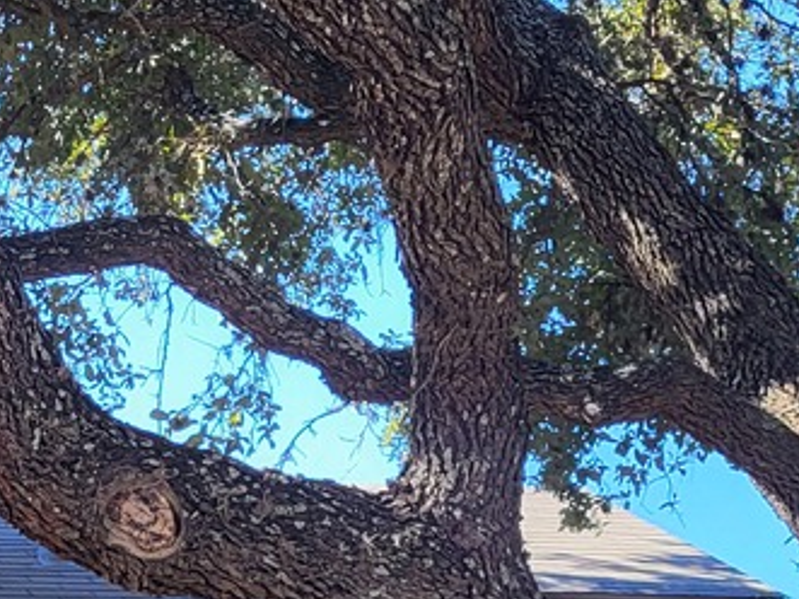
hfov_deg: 16.5
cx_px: -237
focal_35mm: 113
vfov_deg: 12.8
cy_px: 722
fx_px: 2607
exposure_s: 1/426
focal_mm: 5.4
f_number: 1.8
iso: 40
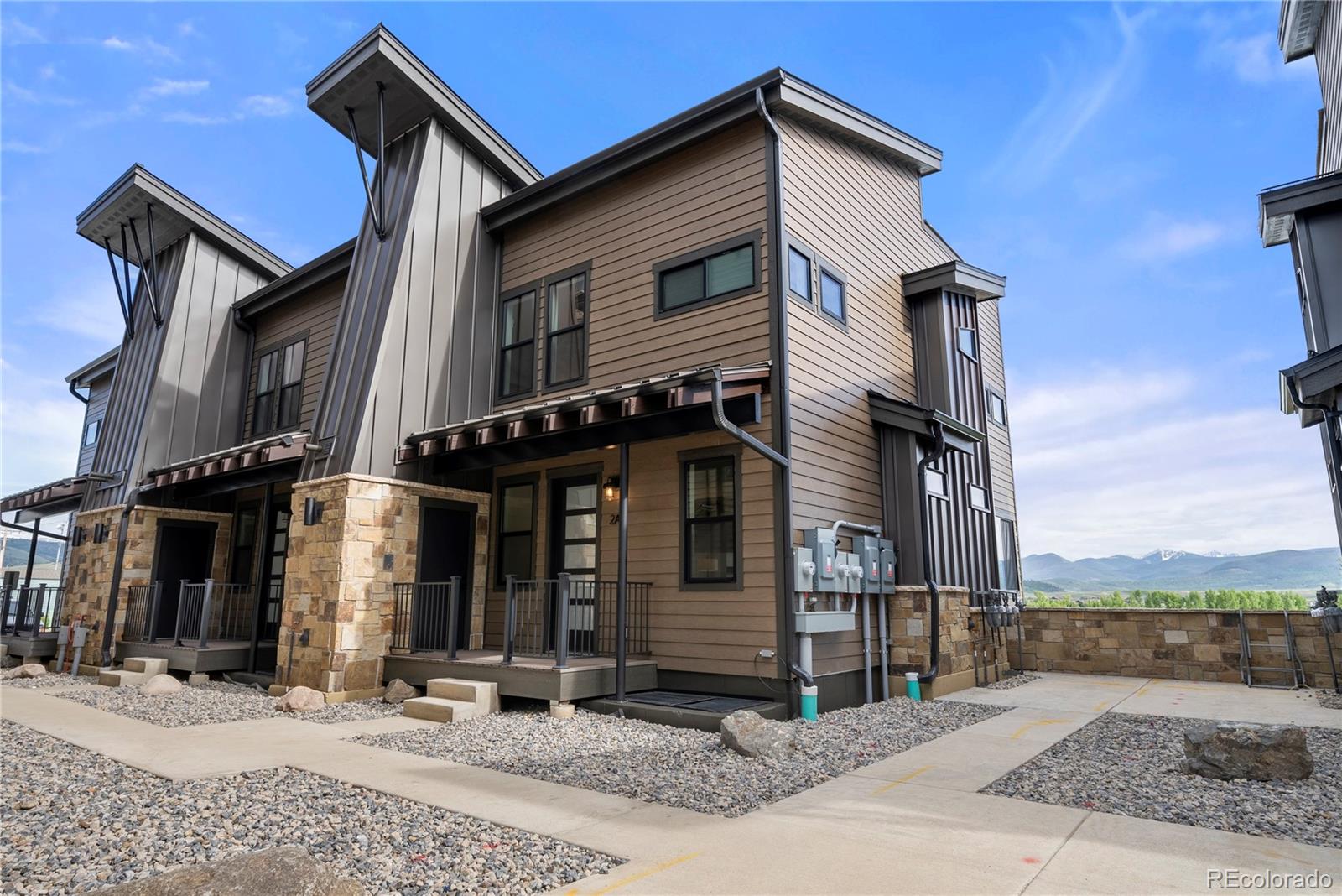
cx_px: 671
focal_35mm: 19
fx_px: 708
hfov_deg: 86.9
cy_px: 448
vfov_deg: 64.6
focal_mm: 19
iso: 100
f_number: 10
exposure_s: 1/30
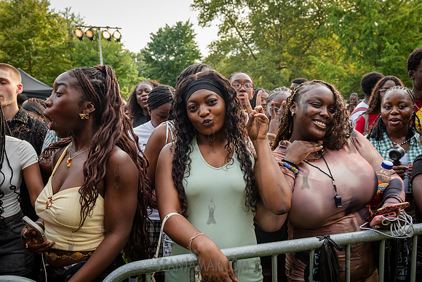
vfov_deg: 39.1
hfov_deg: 56.0
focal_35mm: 34
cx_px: 208
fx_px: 397
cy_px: 156
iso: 1000
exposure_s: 1/640
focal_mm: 27
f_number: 4.5
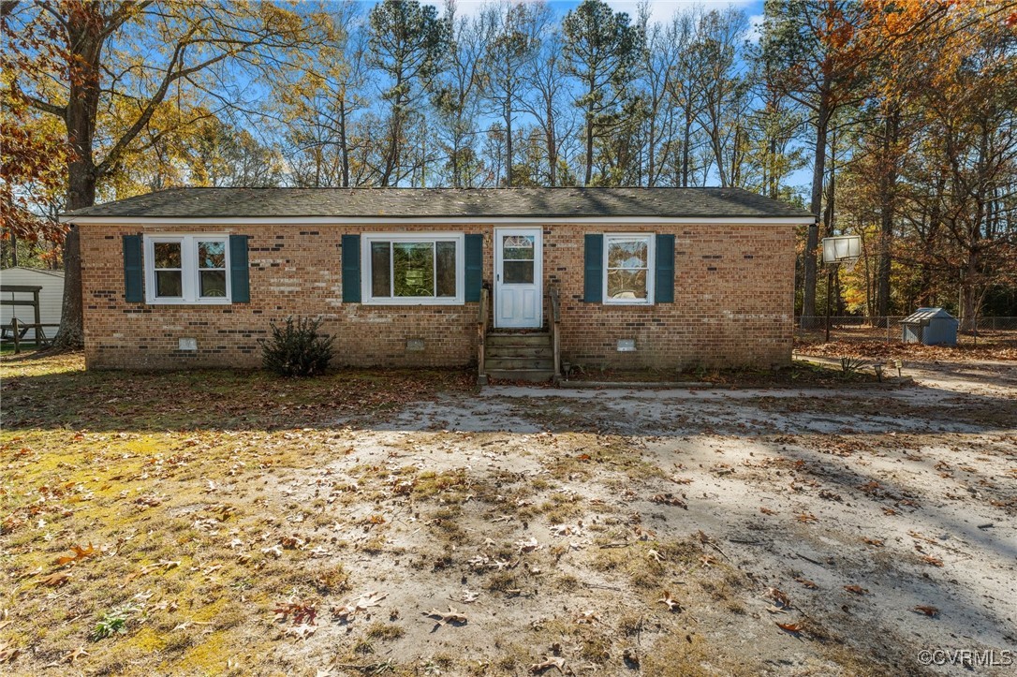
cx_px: 508
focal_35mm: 18
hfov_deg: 91.0
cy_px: 338
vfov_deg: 68.2
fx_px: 500
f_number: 7.1
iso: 1000
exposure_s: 1/640
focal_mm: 17.7
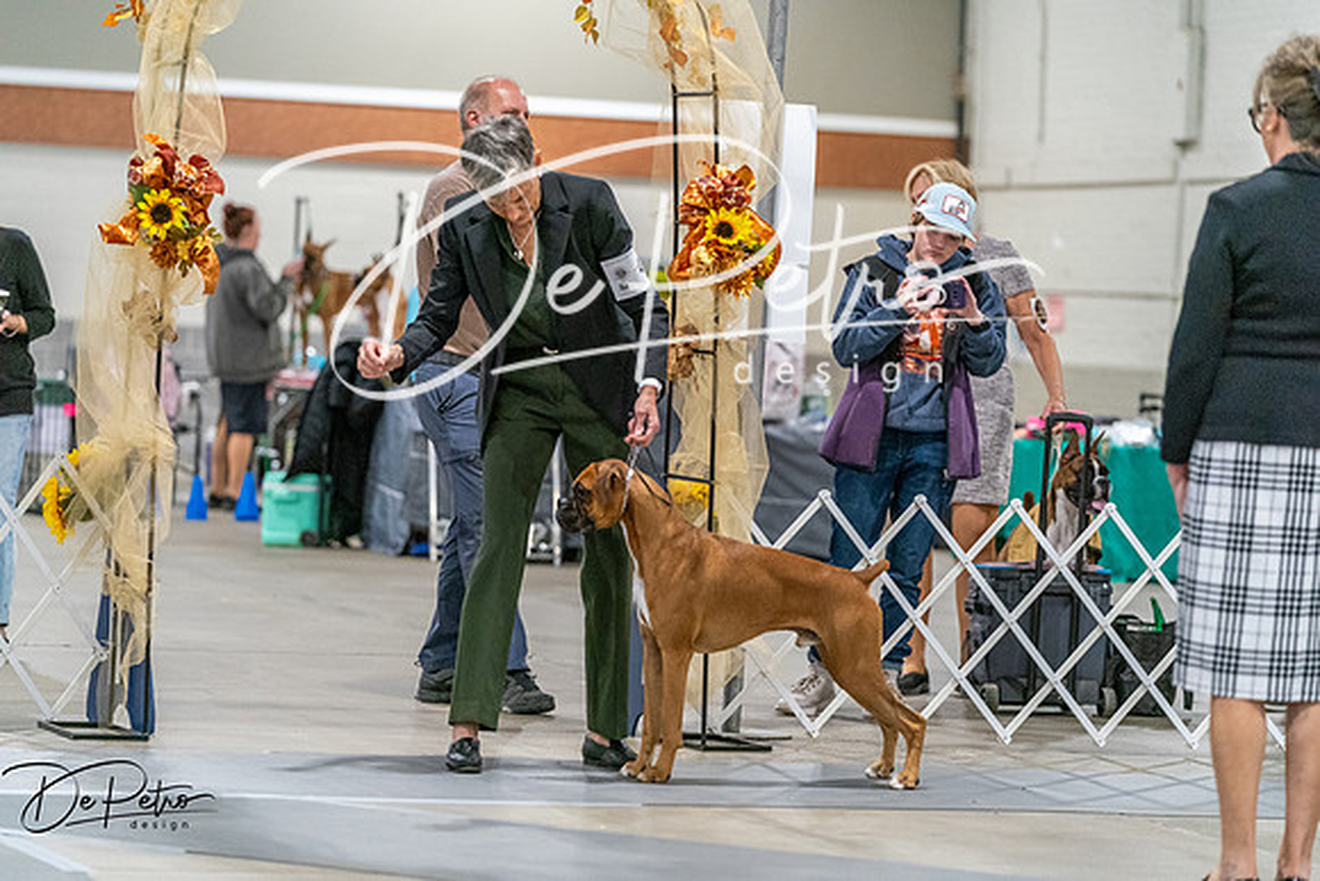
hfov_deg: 13.2
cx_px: 660
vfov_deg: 8.8
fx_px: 5721
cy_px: 440
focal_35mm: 156
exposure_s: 1/250
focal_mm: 156
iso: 6400
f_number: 3.5
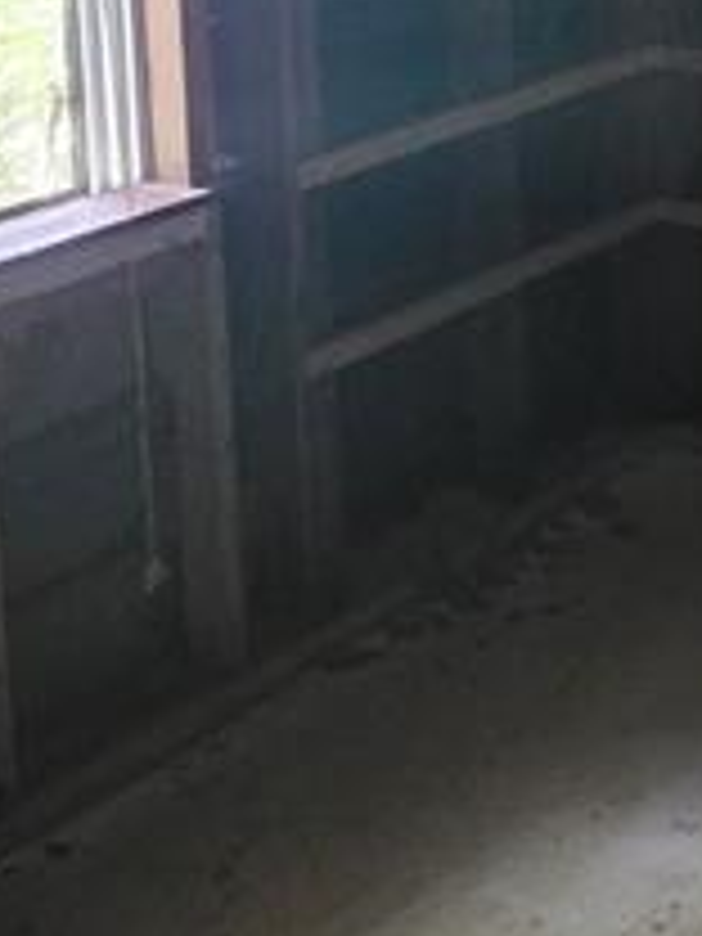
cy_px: -135
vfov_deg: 24.0
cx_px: 702
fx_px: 2028
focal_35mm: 75
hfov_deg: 19.1
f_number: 1.9
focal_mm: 2.2
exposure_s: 1/24
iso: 1000
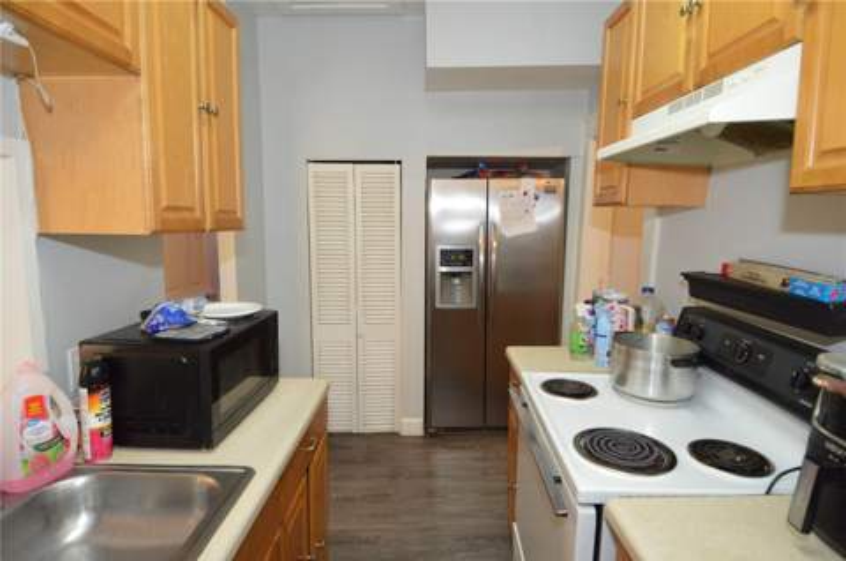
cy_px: 280
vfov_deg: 67.2
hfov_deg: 90.1
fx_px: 422
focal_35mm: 18
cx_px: 423
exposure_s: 1/60
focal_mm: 12
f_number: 4
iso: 1400
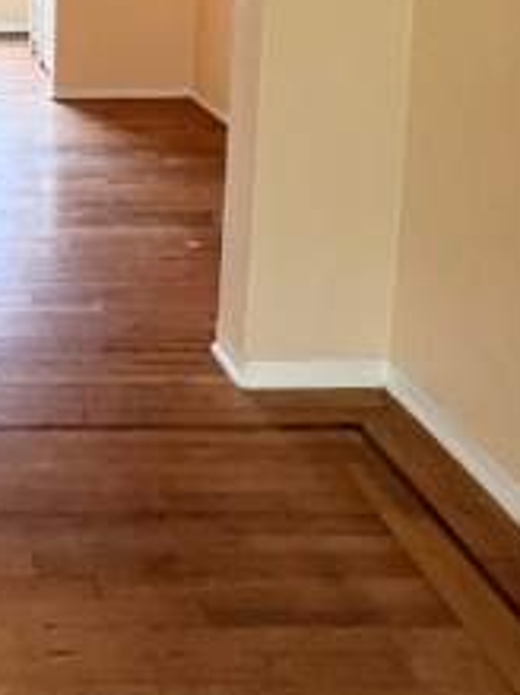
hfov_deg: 31.1
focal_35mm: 38
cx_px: -120
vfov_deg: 41.7
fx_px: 762
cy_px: -19
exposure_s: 1/60
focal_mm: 1.57
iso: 320
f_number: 1.8
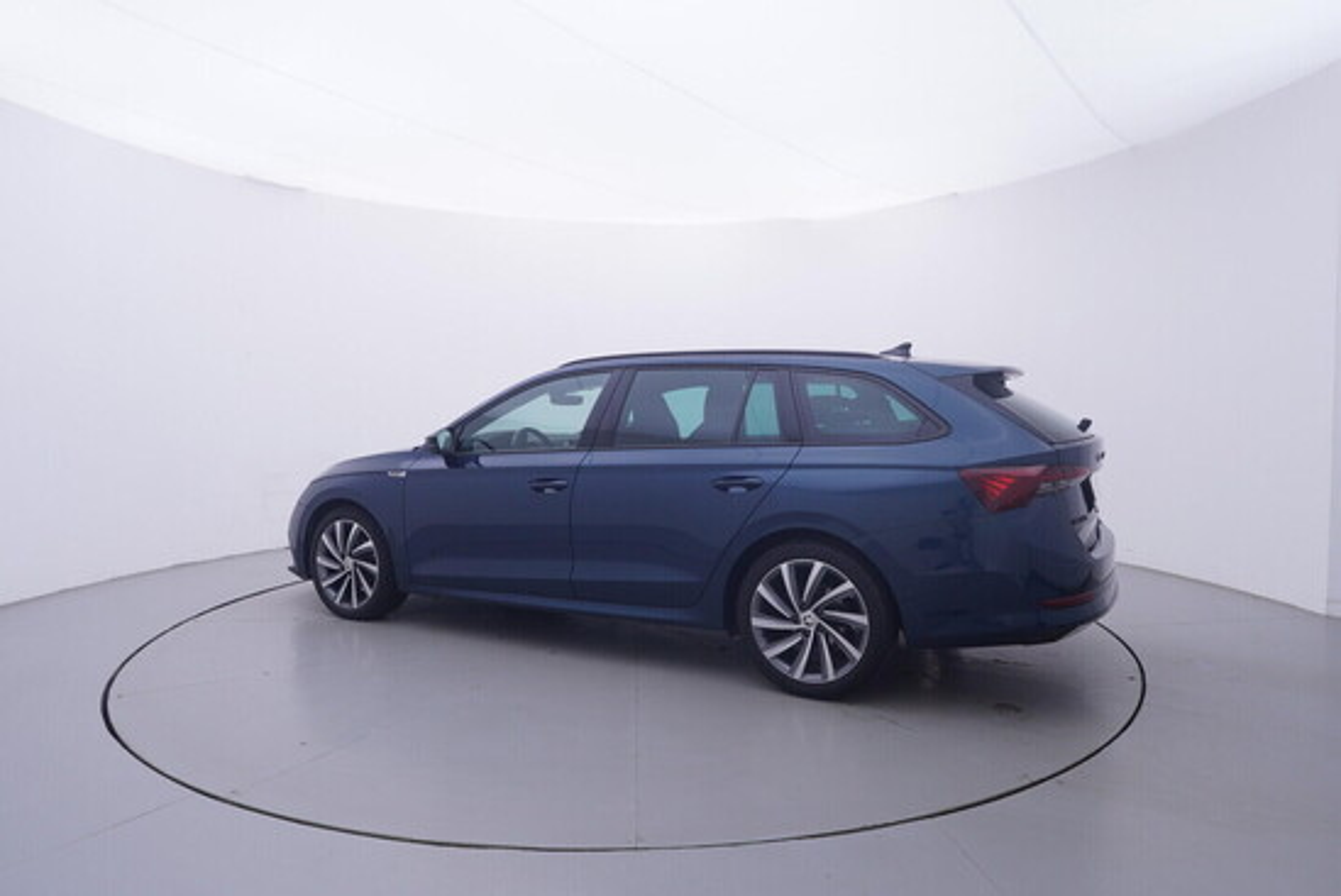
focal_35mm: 22
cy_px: 448
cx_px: 670
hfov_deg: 77.3
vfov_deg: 56.2
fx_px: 839
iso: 200
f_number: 5
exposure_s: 1/80
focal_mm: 15
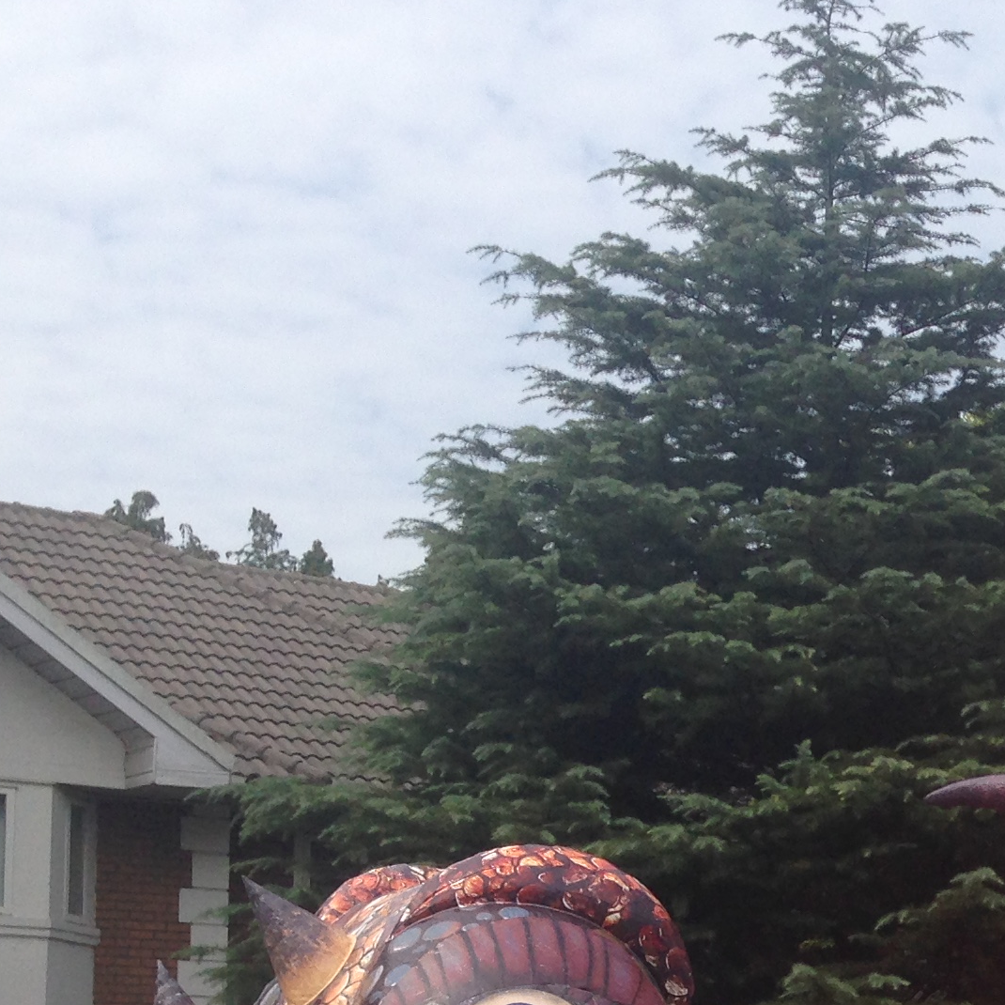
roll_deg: +1.0
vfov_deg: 19.0
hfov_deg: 18.1
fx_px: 2923
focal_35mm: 89
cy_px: 975
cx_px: 1338
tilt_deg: +3.5
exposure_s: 1/1550
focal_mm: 4.12
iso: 50
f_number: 2.4
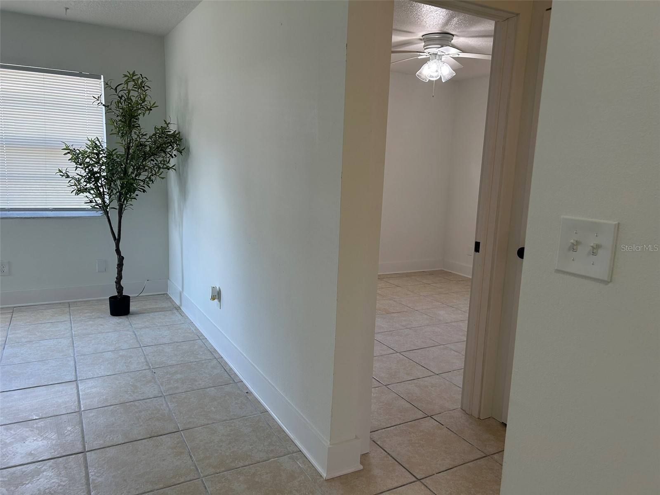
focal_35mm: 26
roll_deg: -1.4
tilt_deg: -8.4
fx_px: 496
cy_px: 248
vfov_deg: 53.1
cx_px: 330
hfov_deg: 67.3
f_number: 1.5
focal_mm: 5.7
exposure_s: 1/126
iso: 64
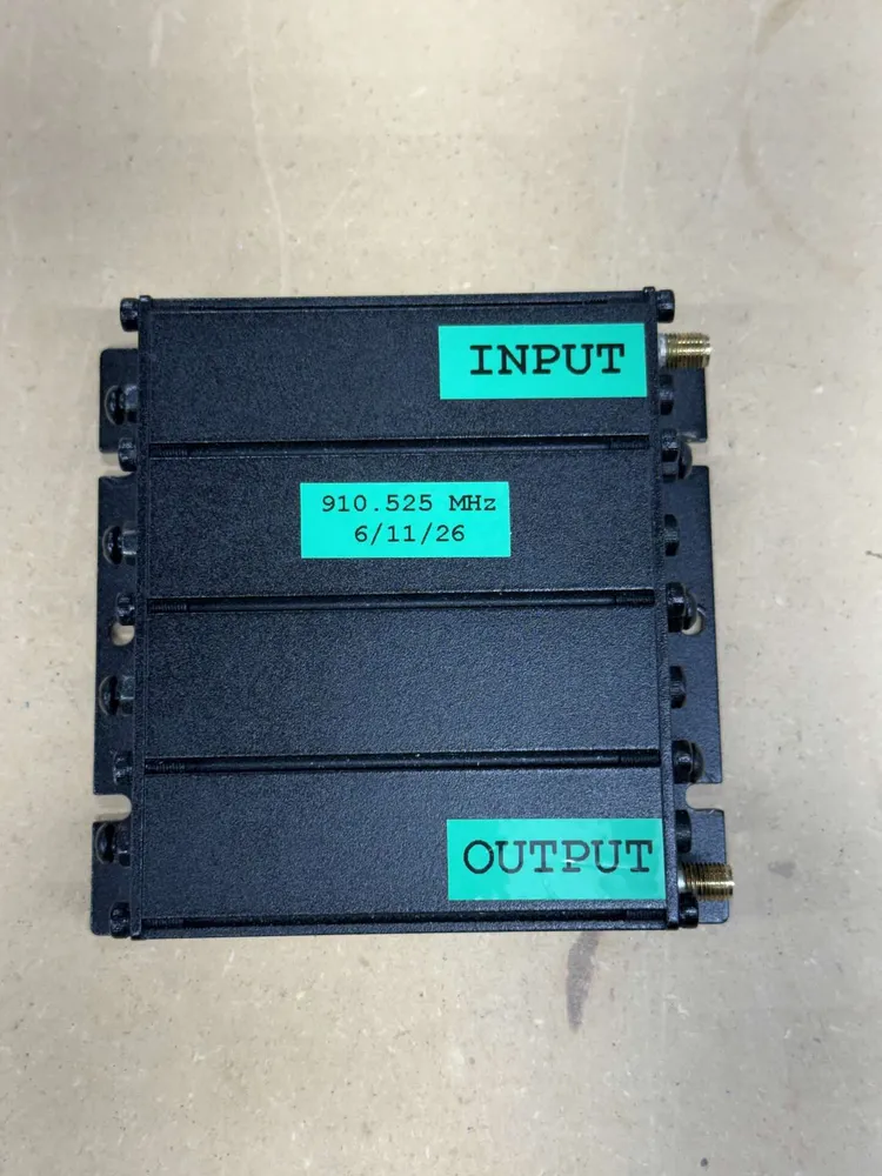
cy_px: 588
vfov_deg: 39.7
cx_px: 441
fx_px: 1631
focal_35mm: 48
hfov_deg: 30.3
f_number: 1.78
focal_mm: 6.76
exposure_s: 1/240
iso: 100
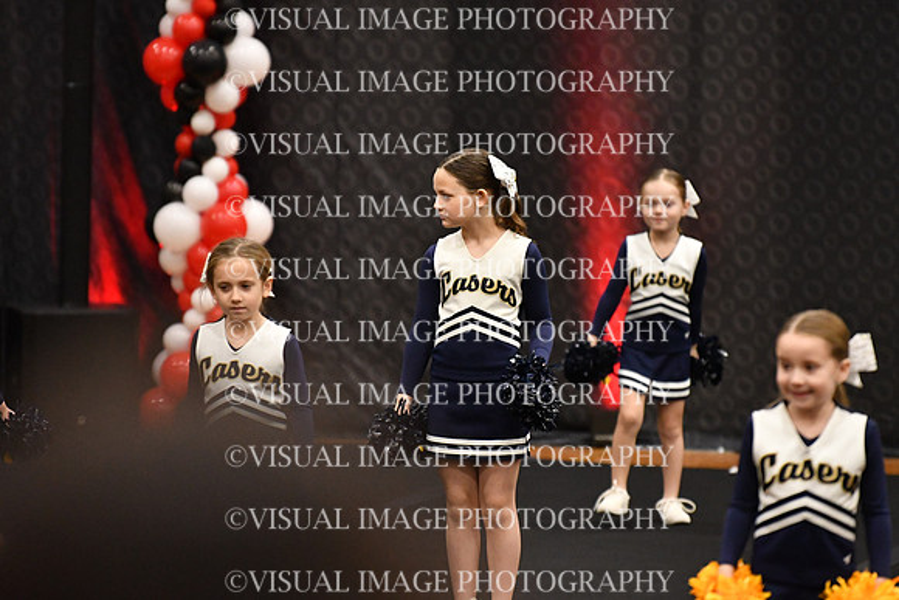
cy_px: 300
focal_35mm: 300
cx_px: 450
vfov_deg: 4.6
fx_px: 7493
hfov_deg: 6.9
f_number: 2.8
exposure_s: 1/800
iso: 5000
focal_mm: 200
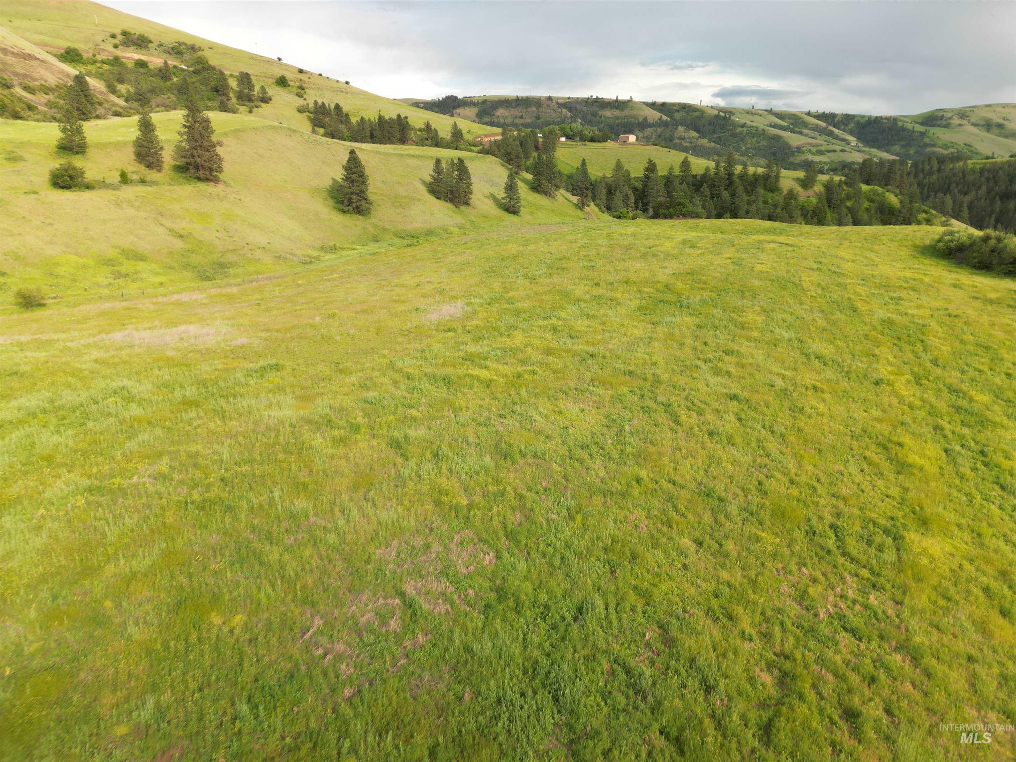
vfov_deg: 56.8
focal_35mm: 24
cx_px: 508
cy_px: 381
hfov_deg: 71.6
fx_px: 704
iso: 100
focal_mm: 6.72
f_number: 1.7
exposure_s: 1/100
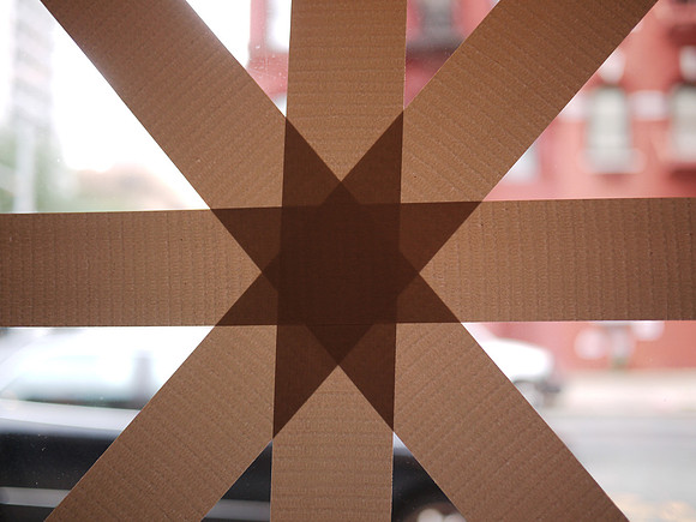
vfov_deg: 36.0
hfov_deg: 46.8
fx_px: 804
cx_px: 348
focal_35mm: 40
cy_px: 261
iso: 200
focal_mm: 20
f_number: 1.7
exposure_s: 1/125
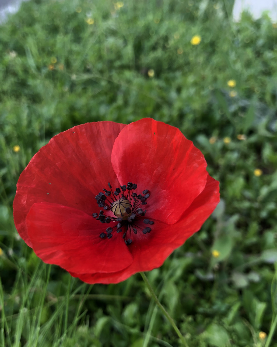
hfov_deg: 43.3
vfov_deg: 52.7
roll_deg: -4.1
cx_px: 126
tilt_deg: -31.7
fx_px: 348
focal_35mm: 34
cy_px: 194
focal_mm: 4
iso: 25
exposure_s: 1/120
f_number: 1.8
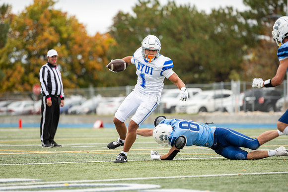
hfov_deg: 9.7
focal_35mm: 212
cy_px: 96
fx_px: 1694
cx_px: 144
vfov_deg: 6.5
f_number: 2.8
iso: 125
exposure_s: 1/1000
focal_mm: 200
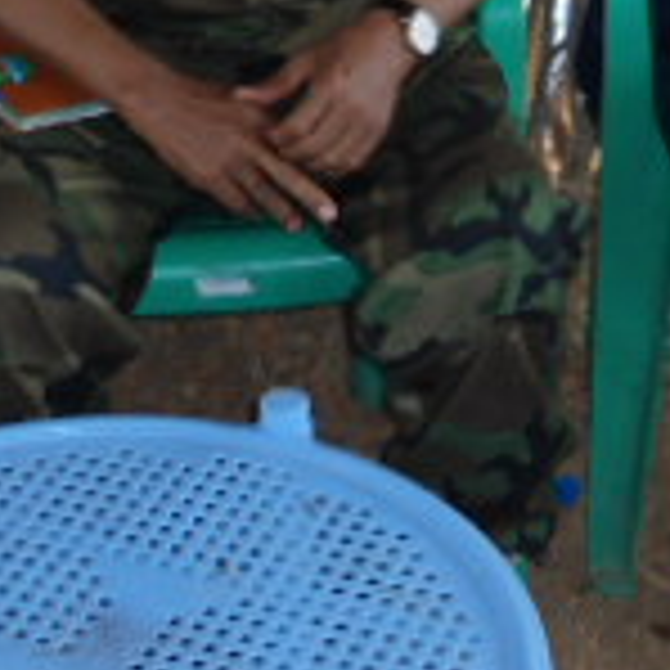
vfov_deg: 14.0
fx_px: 2584
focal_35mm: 118
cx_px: 315
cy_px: -261
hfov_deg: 14.8
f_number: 3
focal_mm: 5.6
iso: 100
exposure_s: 1/40
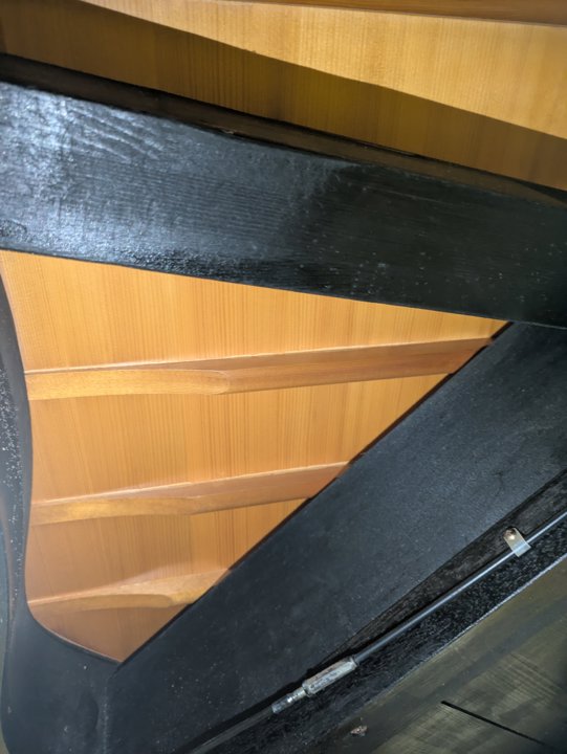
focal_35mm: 25
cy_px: 377
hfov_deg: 54.9
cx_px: 284
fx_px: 545
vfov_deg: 69.4
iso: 773
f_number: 1.89
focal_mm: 5.43
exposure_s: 1/24
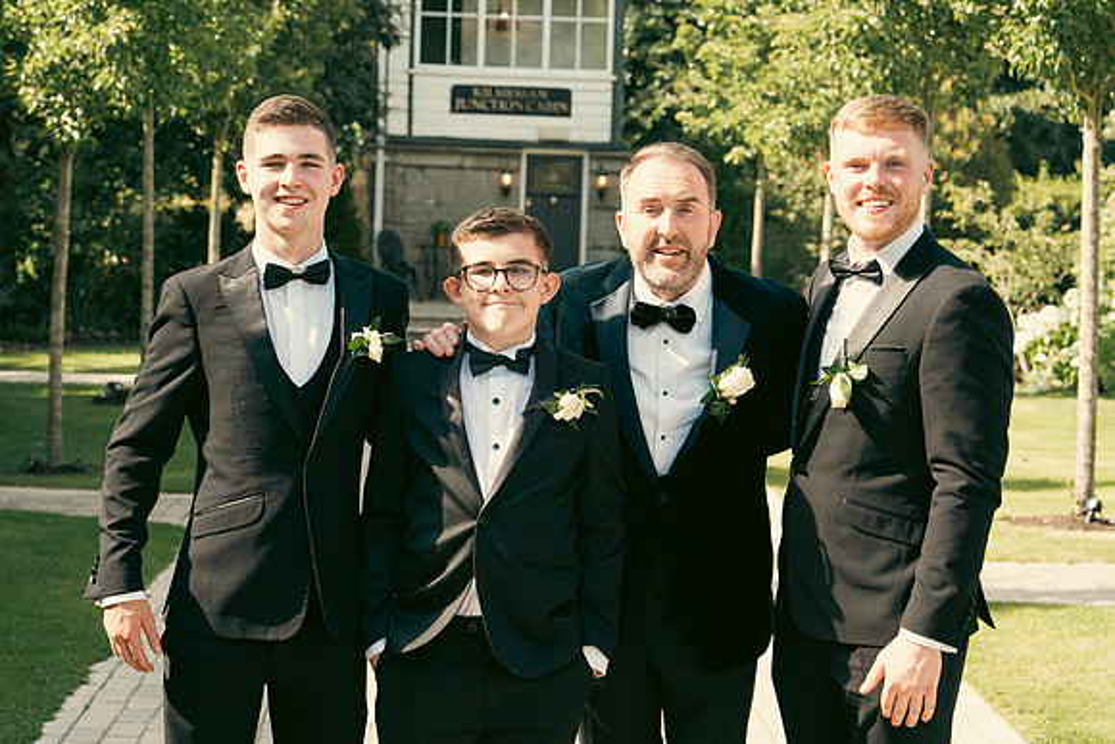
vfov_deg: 16.3
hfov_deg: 24.2
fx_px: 2602
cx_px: 558
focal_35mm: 84
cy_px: 372
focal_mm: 56
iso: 400
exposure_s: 1/500
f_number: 5
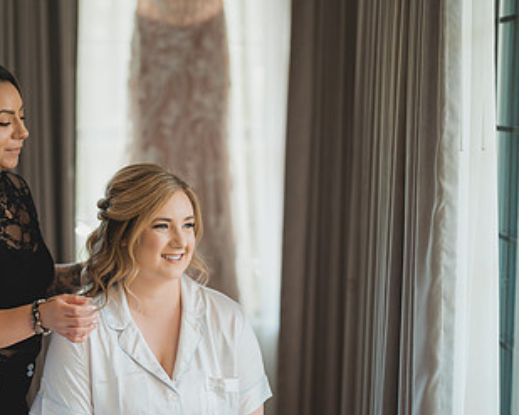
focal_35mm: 88
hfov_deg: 21.6
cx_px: 158
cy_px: 268
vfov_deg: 17.4
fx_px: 1351
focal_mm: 50
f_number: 1.2
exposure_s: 1/500
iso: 400
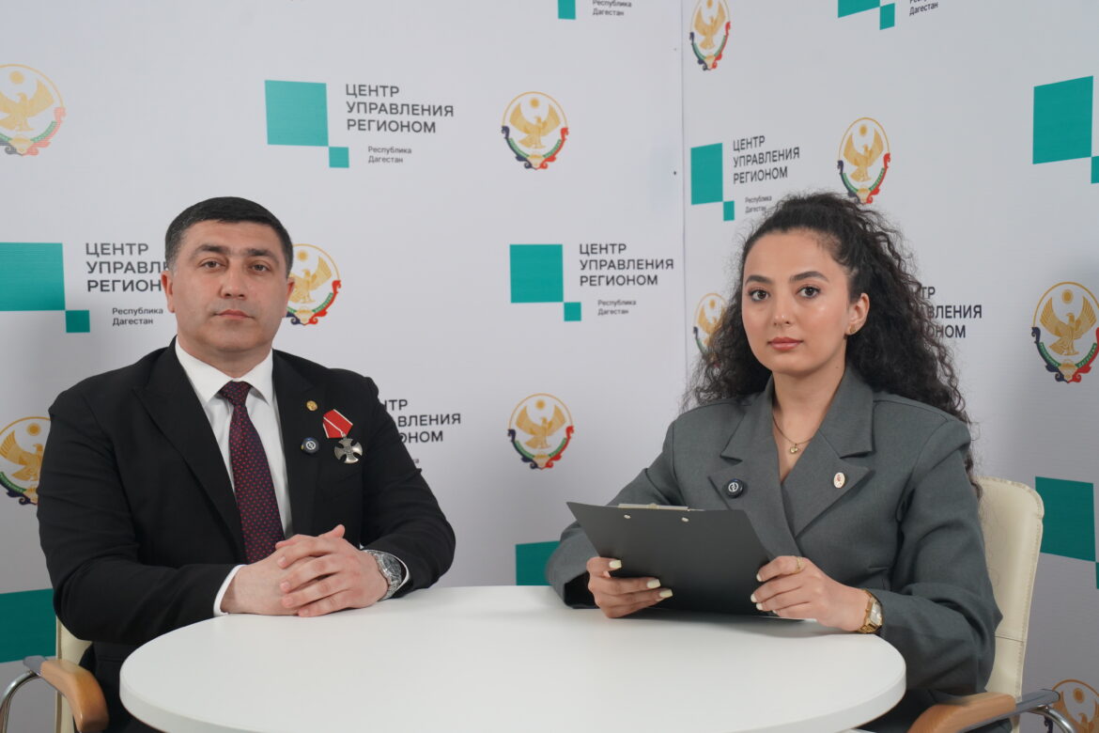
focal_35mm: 60
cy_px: 366
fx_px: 1832
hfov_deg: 33.4
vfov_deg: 22.6
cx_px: 550
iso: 1600
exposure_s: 1/160
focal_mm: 60
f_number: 4.5
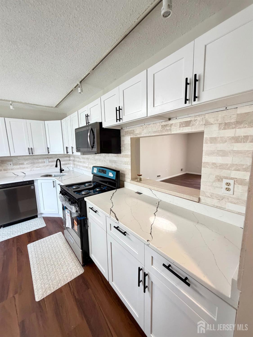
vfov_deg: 102.0
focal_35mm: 14
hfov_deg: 85.7
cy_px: 168
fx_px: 136
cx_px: 126
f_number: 2.2
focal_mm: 2.22
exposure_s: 1/96
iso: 320
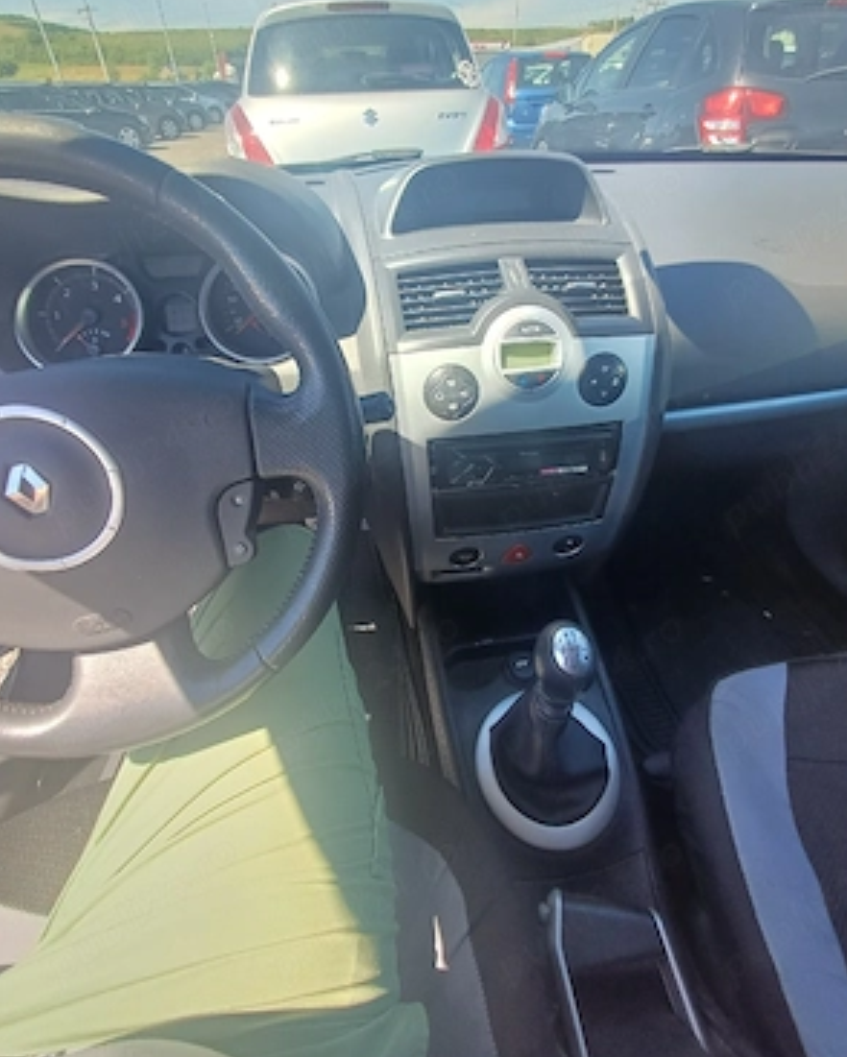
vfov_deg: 89.5
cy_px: 495
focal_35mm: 17
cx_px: 424
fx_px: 532
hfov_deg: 77.0
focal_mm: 1.64
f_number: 2.2
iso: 40
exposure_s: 1/227
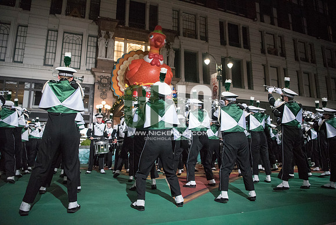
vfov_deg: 53.2
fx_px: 224
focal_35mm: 24
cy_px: 112
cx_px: 168
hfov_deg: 73.7
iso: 8000
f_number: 2.8
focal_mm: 24
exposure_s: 1/3200
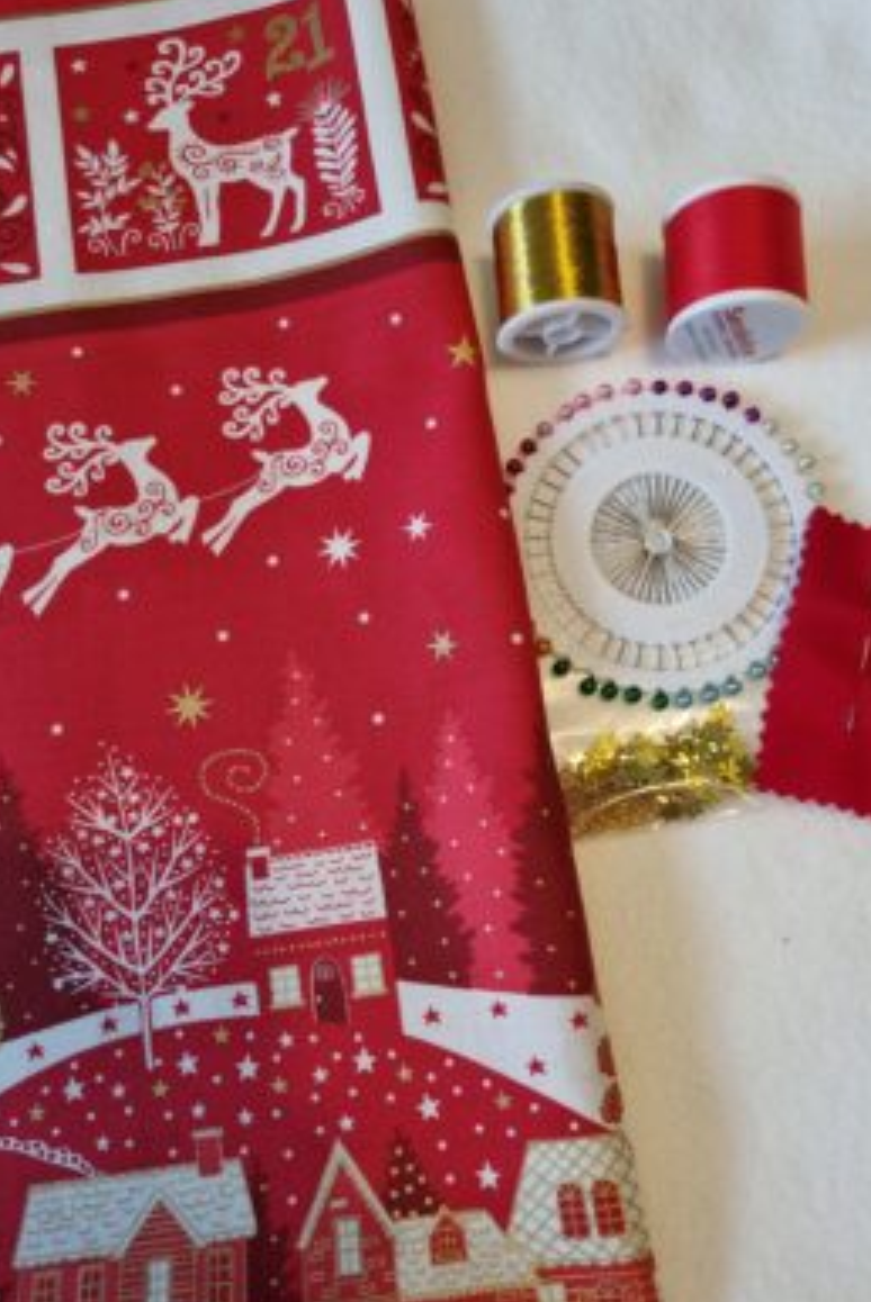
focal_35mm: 28
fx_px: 1014
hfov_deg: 46.5
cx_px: 442
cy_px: 668
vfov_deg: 65.4
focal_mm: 5.4
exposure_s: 1/100
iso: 100
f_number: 1.8
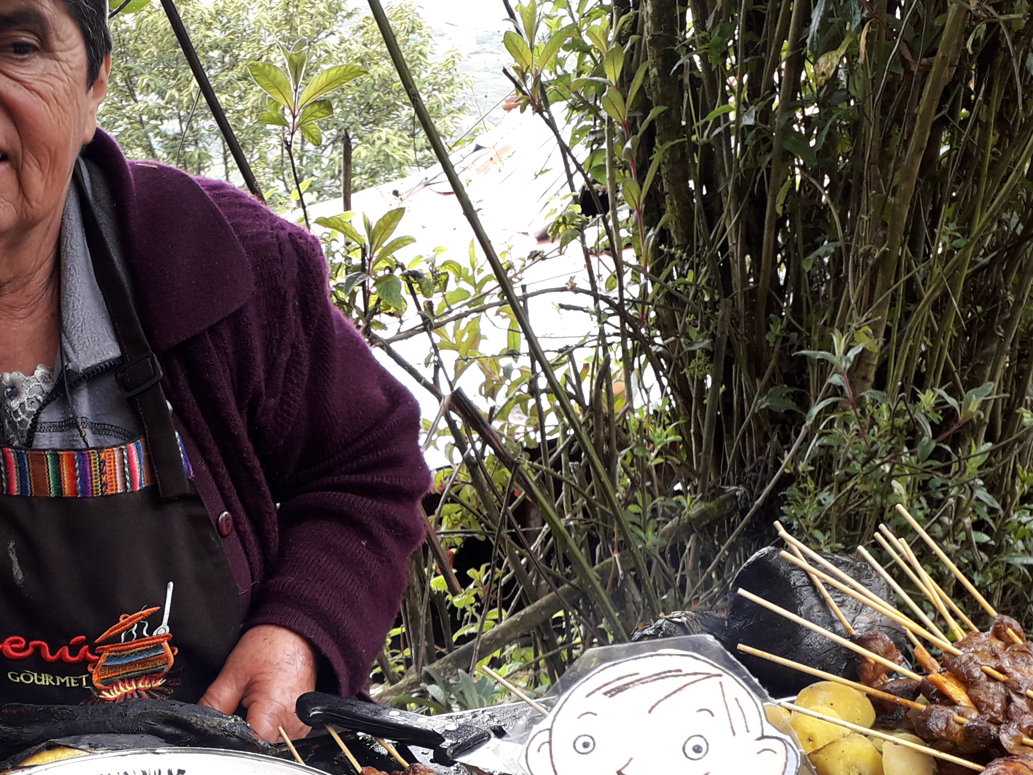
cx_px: 232
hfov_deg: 37.7
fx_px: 1462
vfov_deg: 29.0
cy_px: 624
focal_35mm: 49
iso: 40
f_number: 1.9
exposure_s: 1/113
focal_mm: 3.6
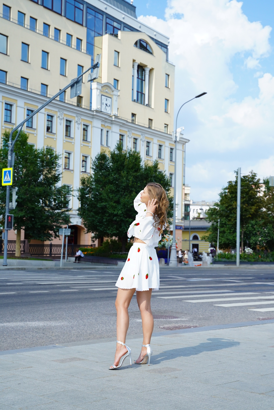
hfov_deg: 26.5
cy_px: 205
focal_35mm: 51
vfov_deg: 38.9
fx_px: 582
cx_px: 137
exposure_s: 1/2500
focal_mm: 51
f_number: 6.3
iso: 1000
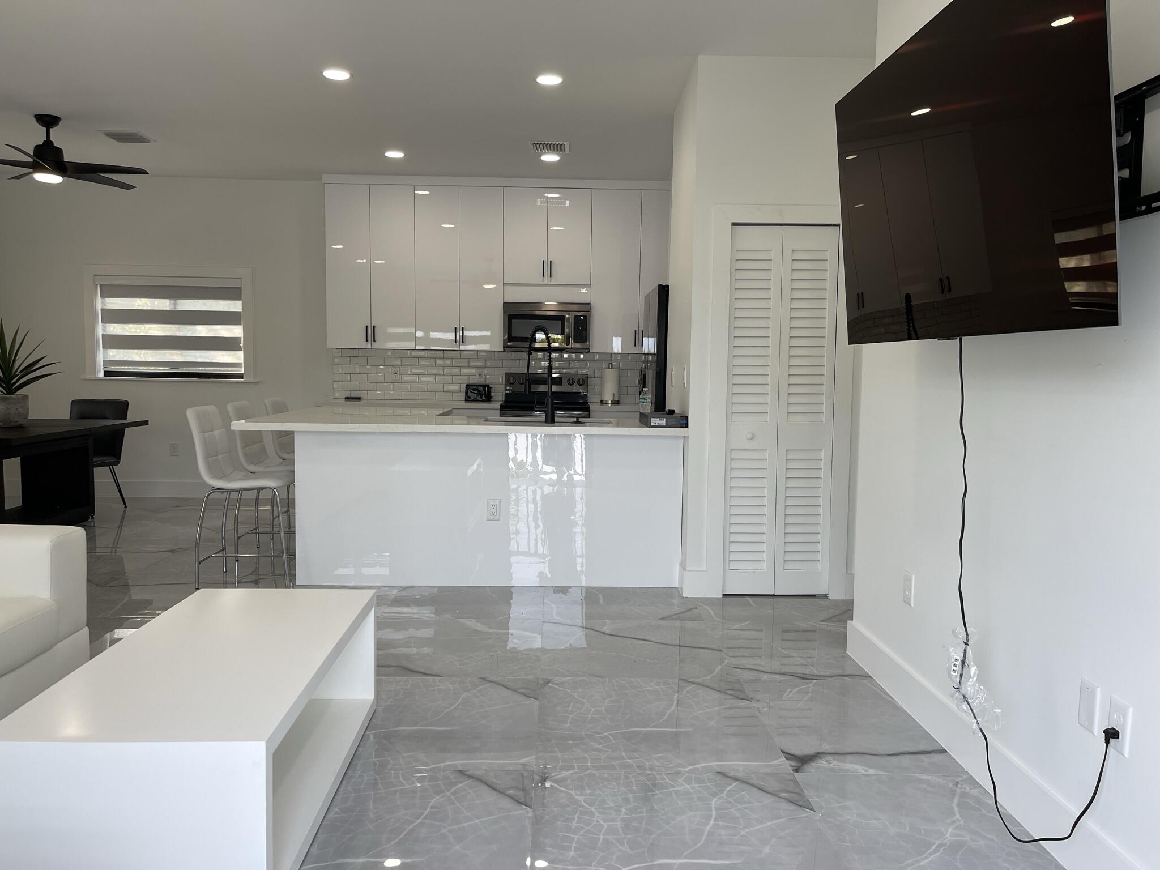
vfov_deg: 53.1
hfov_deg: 67.3
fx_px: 871
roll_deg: -1.1
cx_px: 580
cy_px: 435
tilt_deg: -6.0
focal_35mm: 26
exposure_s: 1/120
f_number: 1.6
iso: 40
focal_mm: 5.1
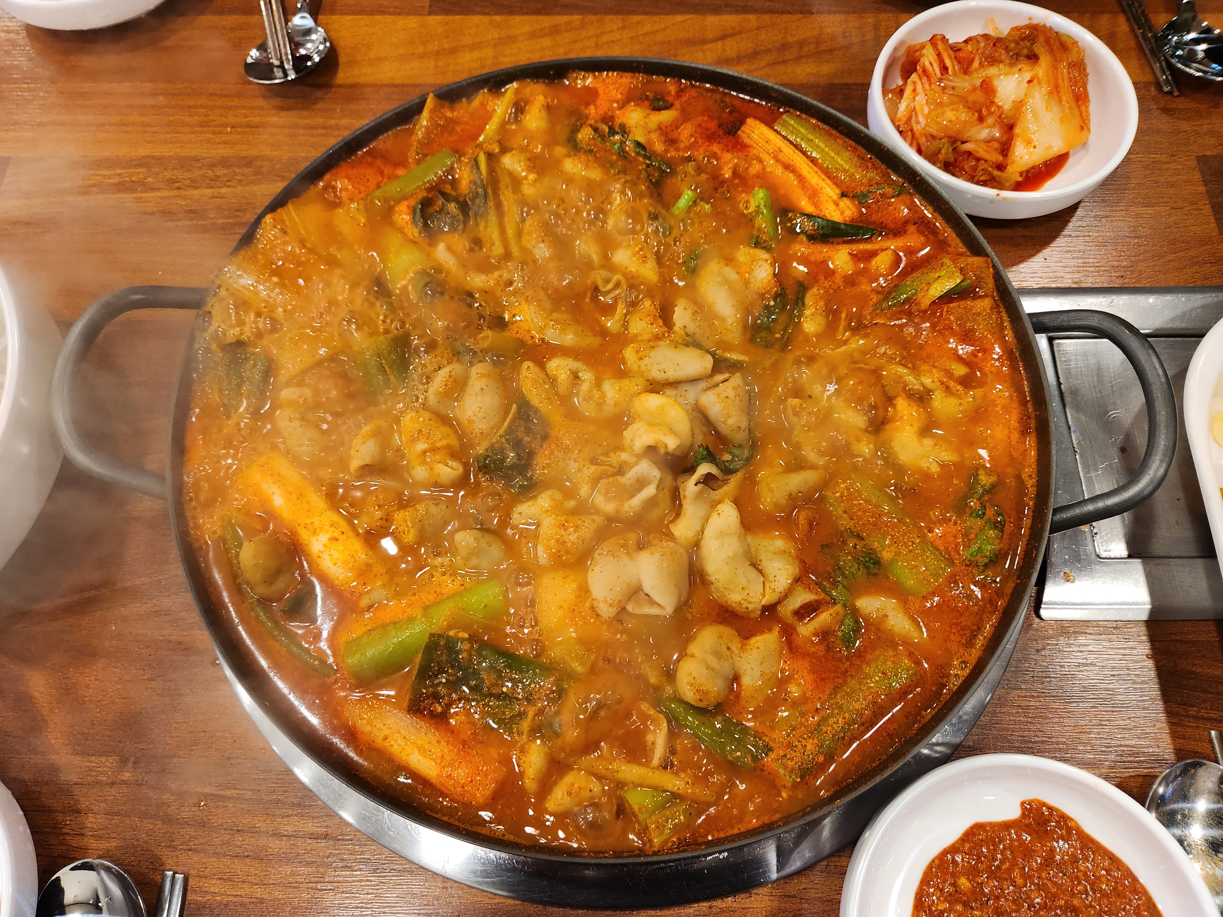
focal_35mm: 23
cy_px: 458
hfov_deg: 73.9
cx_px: 612
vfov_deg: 58.9
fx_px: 813
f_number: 1.8
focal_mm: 5.4
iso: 250
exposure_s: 1/120
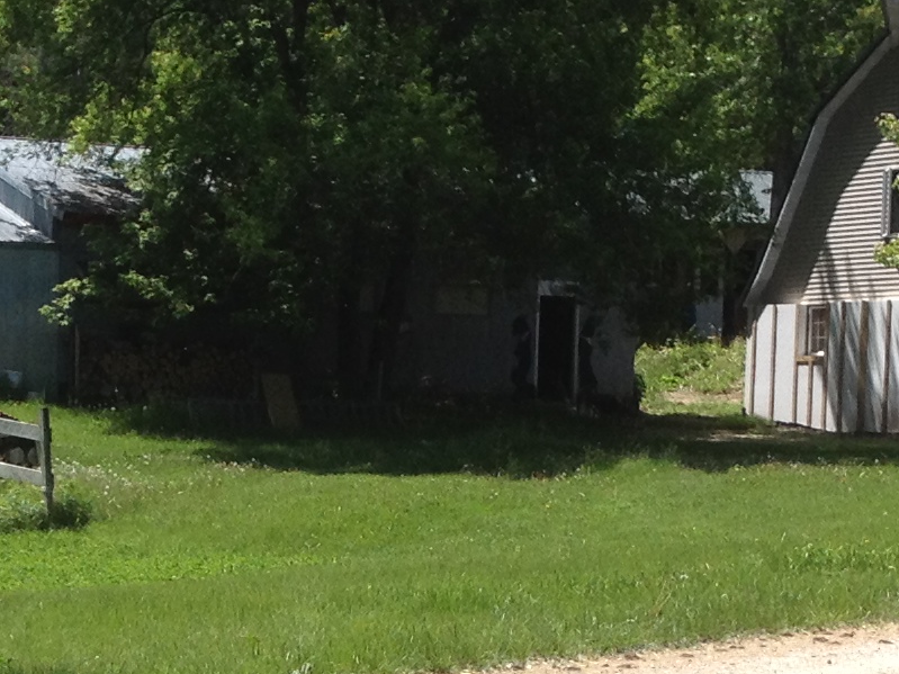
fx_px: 3713
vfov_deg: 10.3
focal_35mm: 143
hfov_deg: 13.8
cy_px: 725
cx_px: 234
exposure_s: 1/1493
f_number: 2.4
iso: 50
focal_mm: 4.28
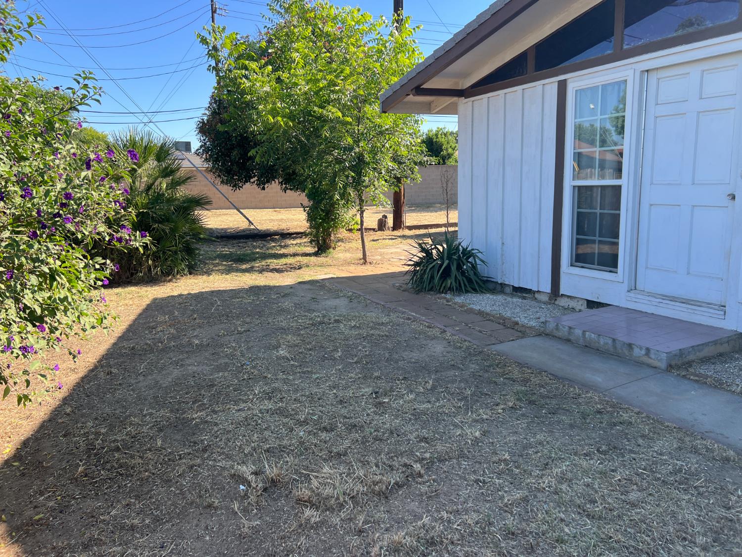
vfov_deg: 53.1
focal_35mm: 26
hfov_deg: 67.3
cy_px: 278
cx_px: 371
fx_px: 557
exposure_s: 1/982
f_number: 1.5
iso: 50
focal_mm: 5.7
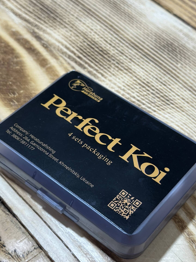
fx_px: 483
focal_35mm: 64
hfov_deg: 22.9
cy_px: 129
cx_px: 113
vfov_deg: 30.3
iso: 320
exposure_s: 1/50
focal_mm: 6.86
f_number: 1.78
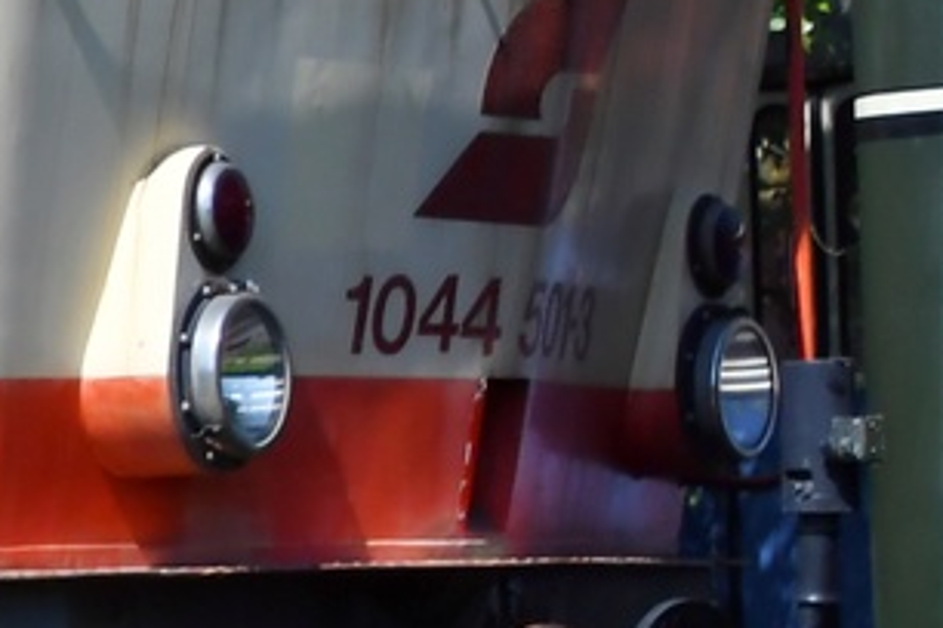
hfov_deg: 8.8
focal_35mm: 207
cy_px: 336
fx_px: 5422
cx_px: -1476
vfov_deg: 6.6
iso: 400
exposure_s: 1/2000
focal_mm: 22
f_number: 8
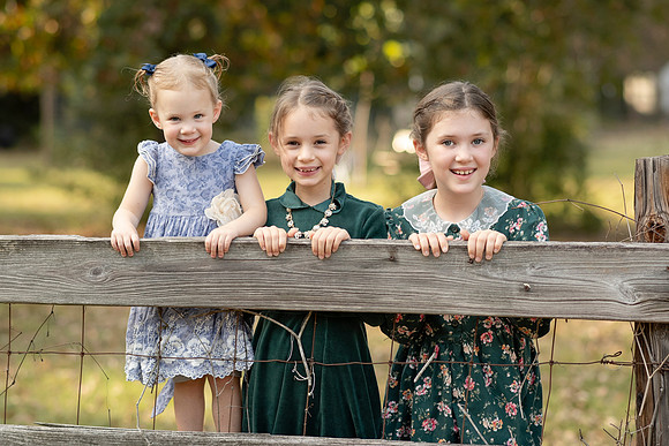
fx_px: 1920
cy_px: 252
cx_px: 313
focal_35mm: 103
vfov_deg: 13.3
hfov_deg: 19.8
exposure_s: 1/800
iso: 320
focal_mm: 85
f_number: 2.5
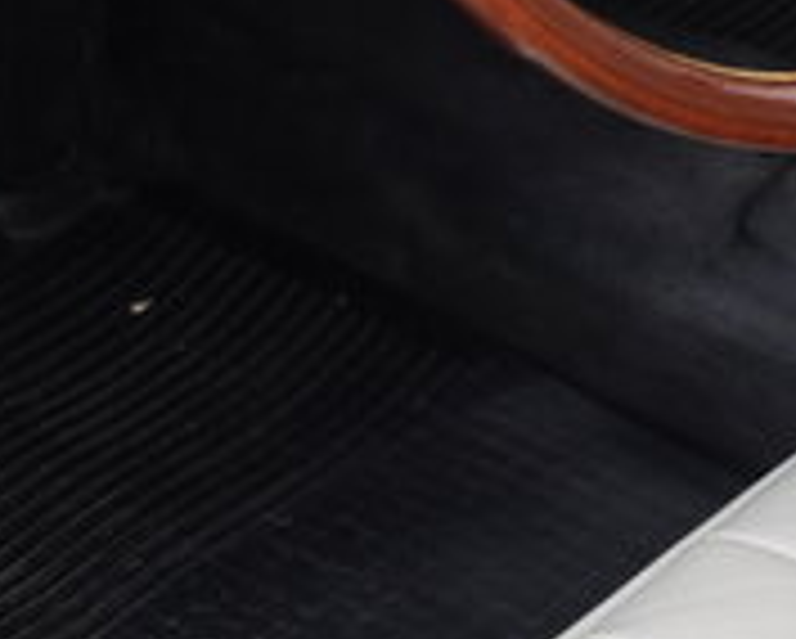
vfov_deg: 6.9
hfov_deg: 8.6
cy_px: -405
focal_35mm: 220
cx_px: 1156
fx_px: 5189
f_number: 3.6
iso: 500
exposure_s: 1/60
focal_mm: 35.8
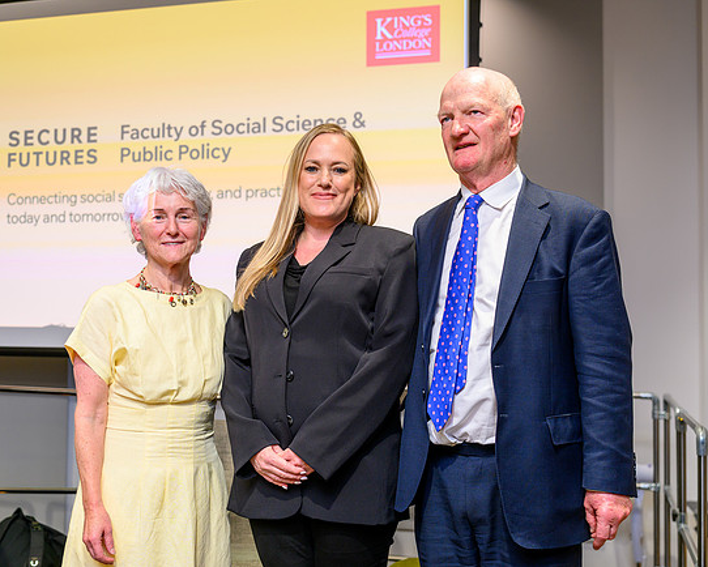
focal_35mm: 45
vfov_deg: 33.5
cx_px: 333
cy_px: 284
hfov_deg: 41.1
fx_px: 943
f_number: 2.8
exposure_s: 1/200
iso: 400
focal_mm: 39
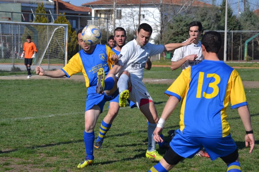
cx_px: 130
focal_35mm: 120
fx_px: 863
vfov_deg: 11.4
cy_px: 86
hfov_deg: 17.1
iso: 400
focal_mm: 80
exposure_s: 1/2000
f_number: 7.1
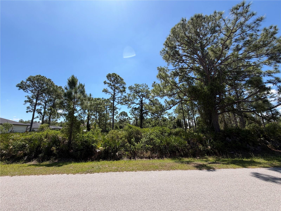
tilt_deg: +11.9
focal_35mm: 14
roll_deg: +0.7
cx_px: 140
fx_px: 114
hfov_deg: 102.1
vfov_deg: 85.7
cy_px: 106
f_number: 2.2
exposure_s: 1/770
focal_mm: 2.22
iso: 25
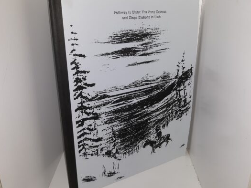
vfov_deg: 44.2
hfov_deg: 56.8
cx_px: 127
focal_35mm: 32
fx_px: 232
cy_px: 91
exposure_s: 1/129
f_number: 1.7
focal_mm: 3.7
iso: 40
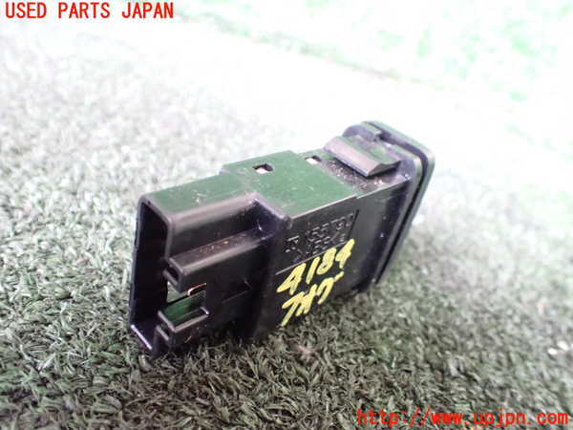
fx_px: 497
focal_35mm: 30
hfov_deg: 60.0
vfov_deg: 46.8
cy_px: 215
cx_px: 286
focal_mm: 5.4
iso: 1250
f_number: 2.3
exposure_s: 1/30
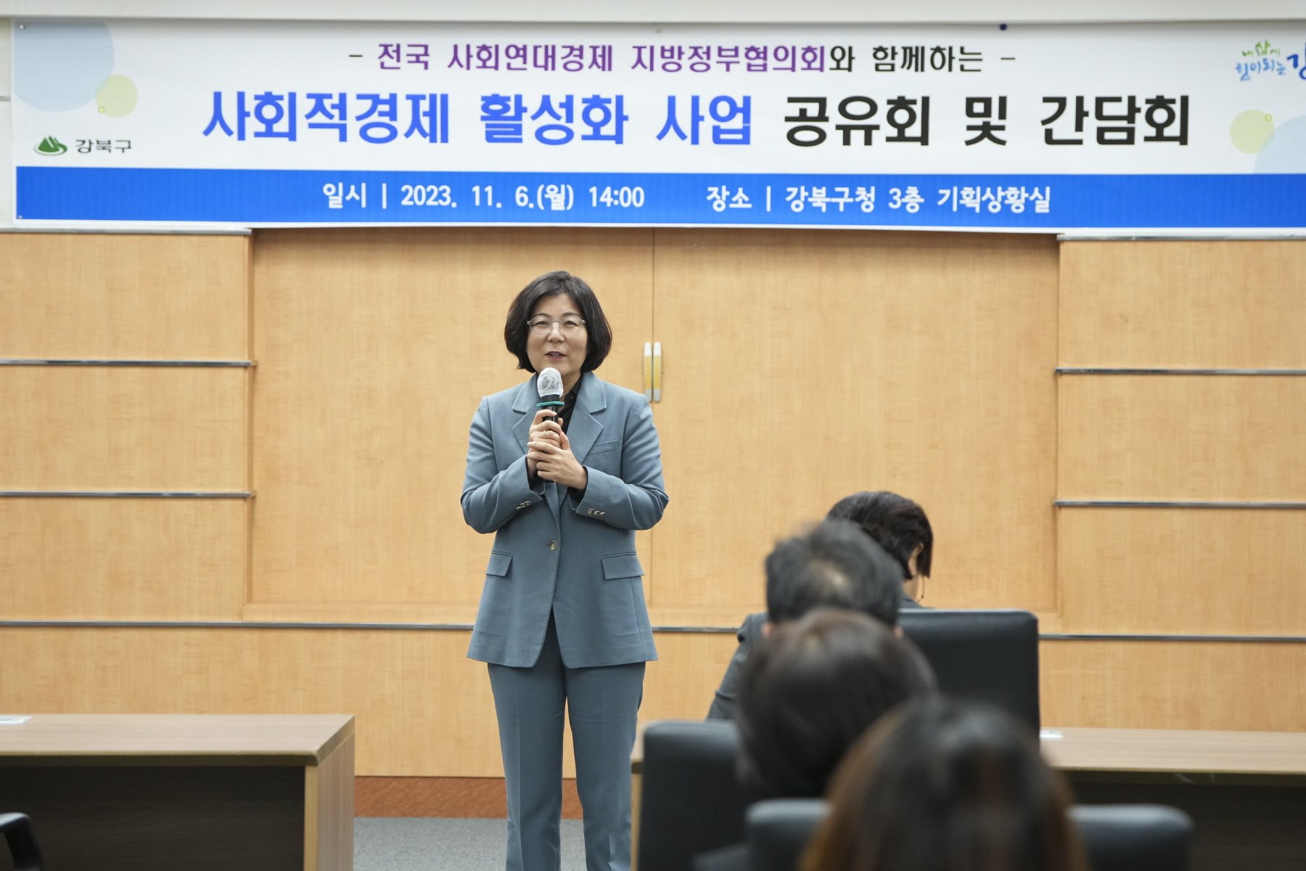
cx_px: 653
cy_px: 436
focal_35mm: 102
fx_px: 3700
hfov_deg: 20.0
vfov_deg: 13.4
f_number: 4
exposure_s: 1/160
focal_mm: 102
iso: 2000
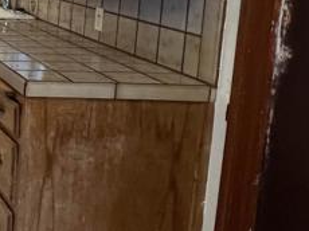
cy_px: 9
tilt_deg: -7.3
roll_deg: +0.4
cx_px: -238
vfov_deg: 24.2
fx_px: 517
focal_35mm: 58
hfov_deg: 21.9
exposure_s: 1/60
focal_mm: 1.57
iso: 200
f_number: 1.8
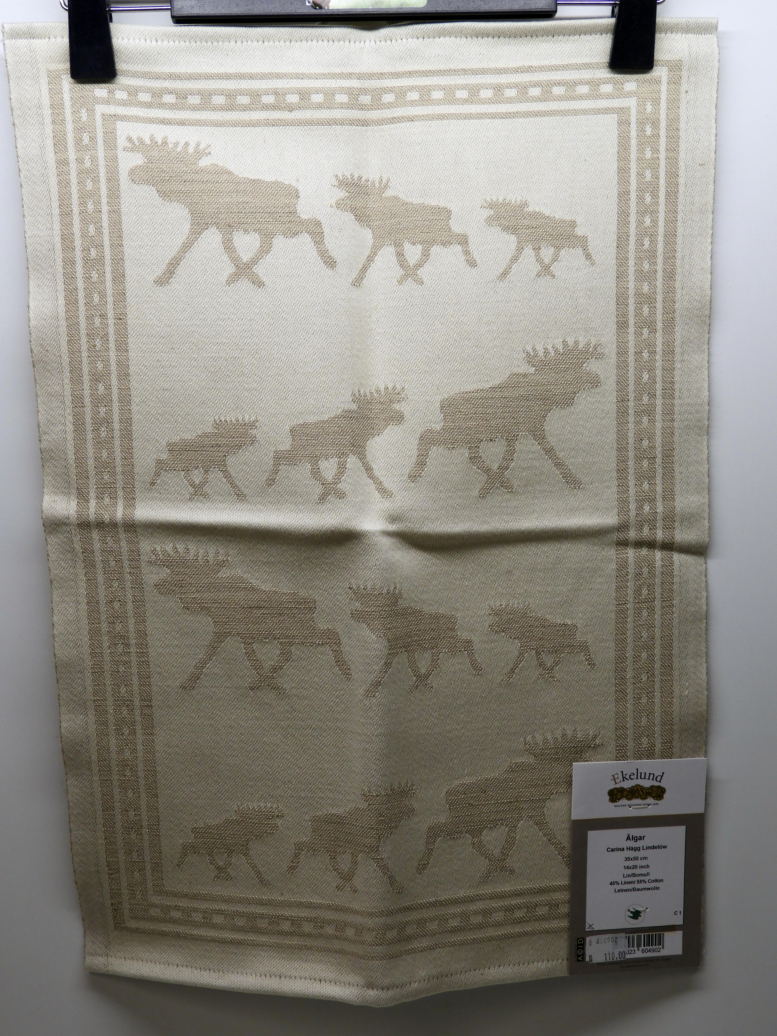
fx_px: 1496
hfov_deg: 29.1
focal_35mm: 50
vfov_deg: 38.2
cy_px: 518
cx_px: 388
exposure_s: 1/40
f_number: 4
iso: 100
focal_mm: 9
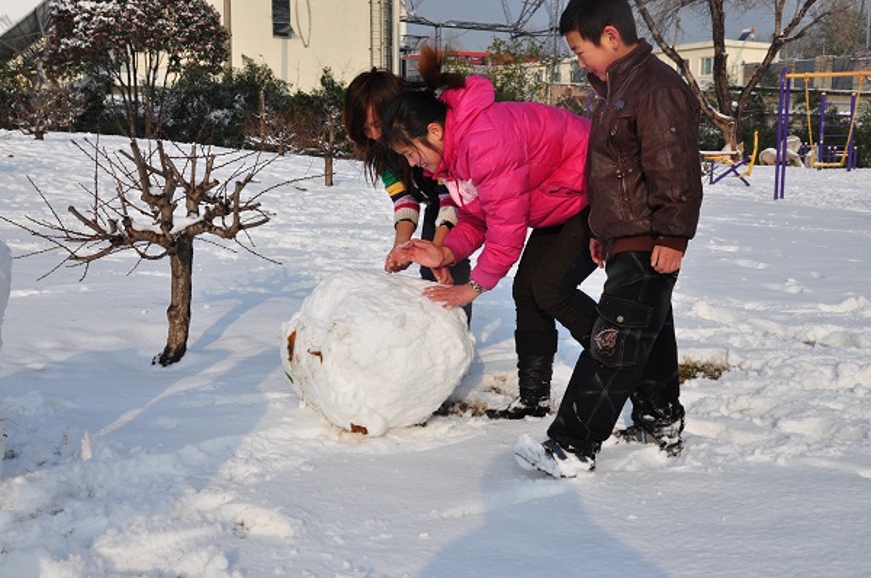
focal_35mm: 39
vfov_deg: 34.1
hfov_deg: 49.6
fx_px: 942
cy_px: 289
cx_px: 436
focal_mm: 26
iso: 200
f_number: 8
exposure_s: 1/800
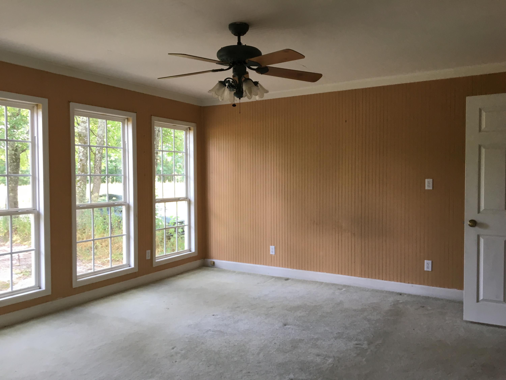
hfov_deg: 61.7
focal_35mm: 29
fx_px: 424
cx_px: 253
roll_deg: +2.5
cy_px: 190
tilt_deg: -3.0
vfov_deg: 48.2
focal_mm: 4.15
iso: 32
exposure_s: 1/40
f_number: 2.2
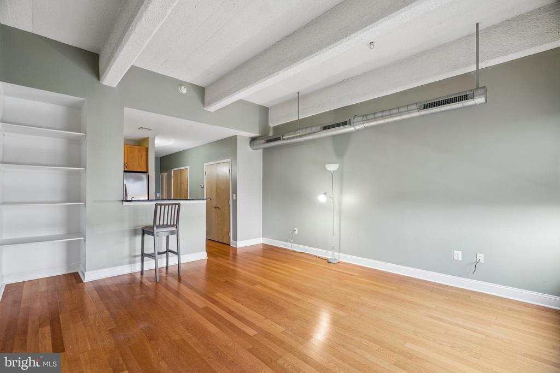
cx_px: 280
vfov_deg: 73.8
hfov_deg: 96.7
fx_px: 249
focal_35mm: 16
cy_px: 186
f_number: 5
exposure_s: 1/2.5
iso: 200
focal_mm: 16
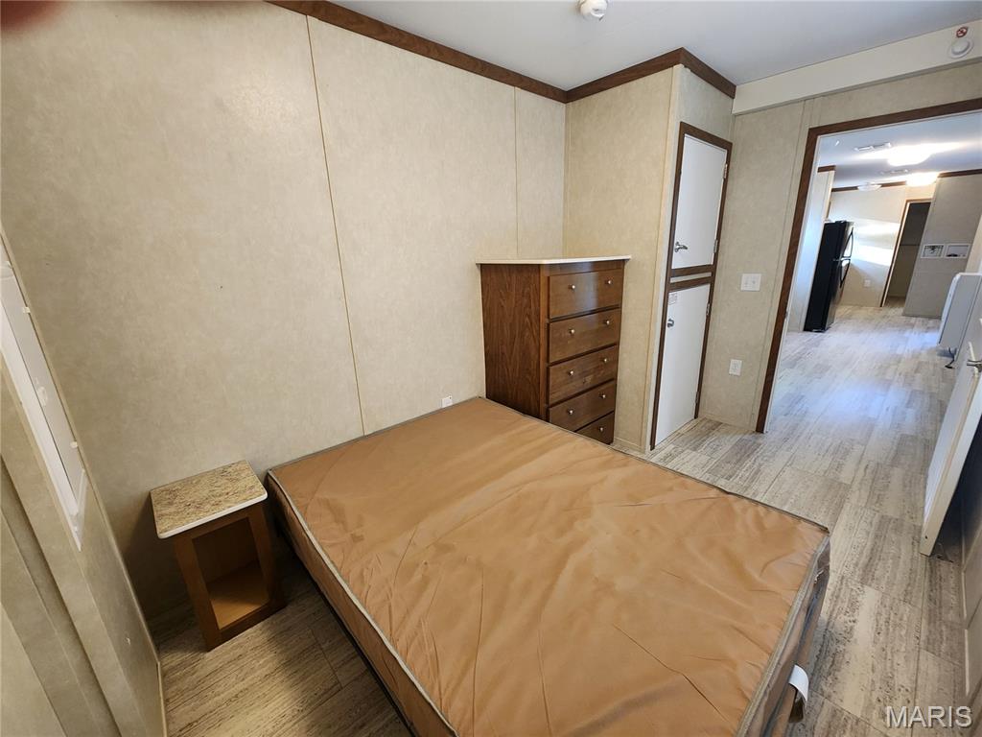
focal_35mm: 13
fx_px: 369
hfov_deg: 106.2
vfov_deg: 89.9
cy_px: 368
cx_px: 491
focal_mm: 2.2
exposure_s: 1/40
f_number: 2.2
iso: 320
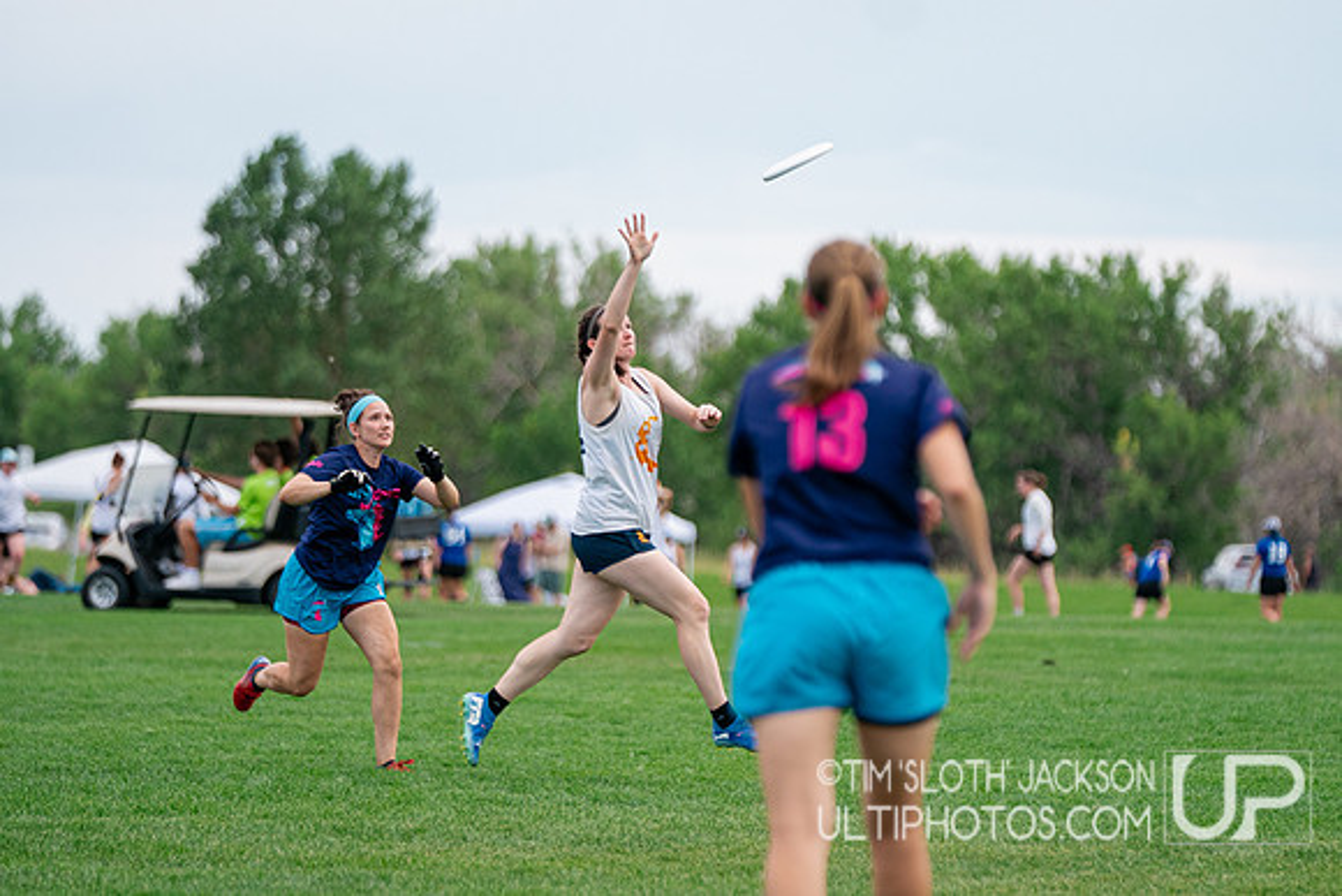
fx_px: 8966
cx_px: 733
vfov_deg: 5.7
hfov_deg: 8.6
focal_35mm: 240
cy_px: 455
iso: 640
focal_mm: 173
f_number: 2.8
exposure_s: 1/4000
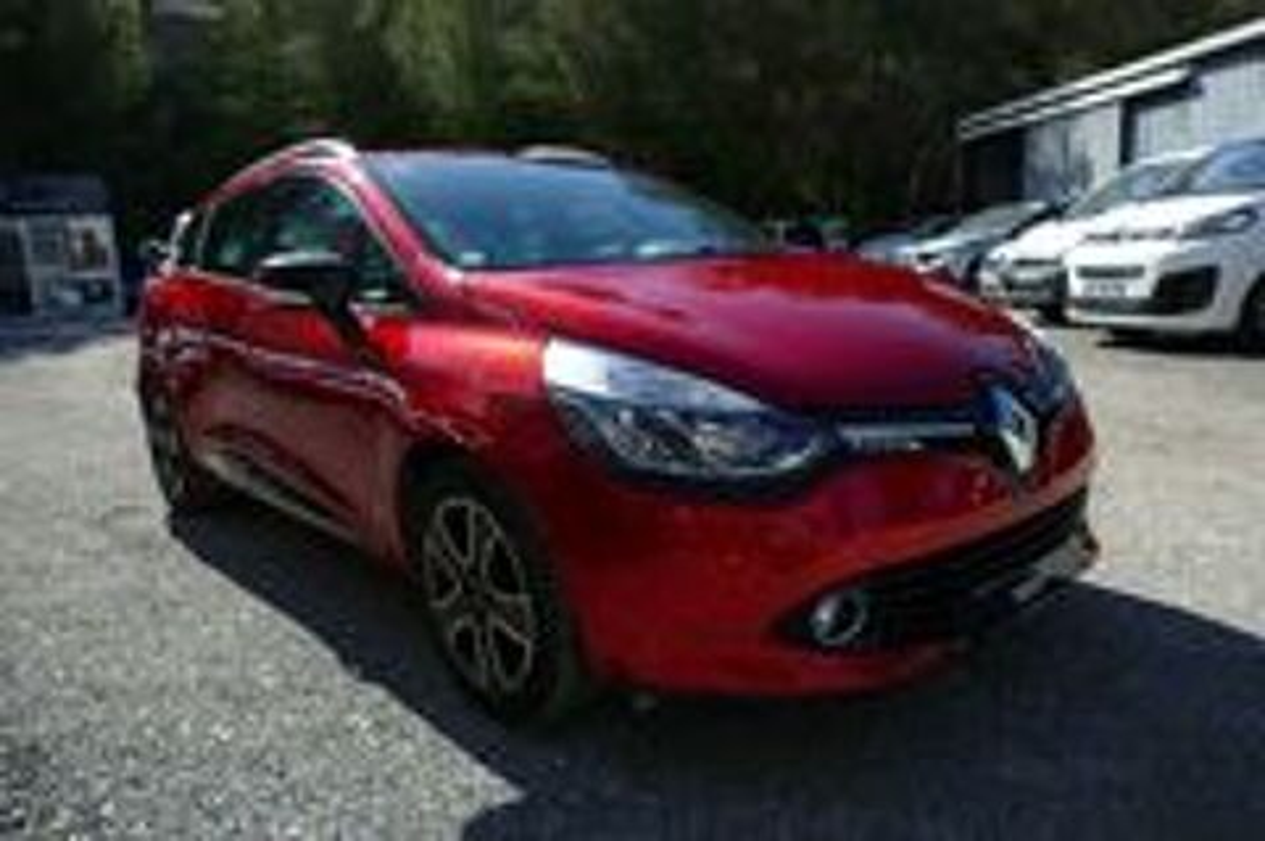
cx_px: 632
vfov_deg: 51.2
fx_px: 878
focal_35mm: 25
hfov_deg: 71.6
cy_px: 420
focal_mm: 9.12
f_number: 2.8
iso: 125
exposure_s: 1/1600
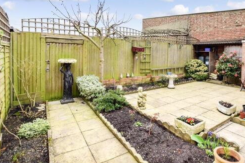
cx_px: 142
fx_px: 136
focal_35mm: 20
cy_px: 57
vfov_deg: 60.8
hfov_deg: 83.3
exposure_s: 1/200
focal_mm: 10
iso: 400
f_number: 7.1
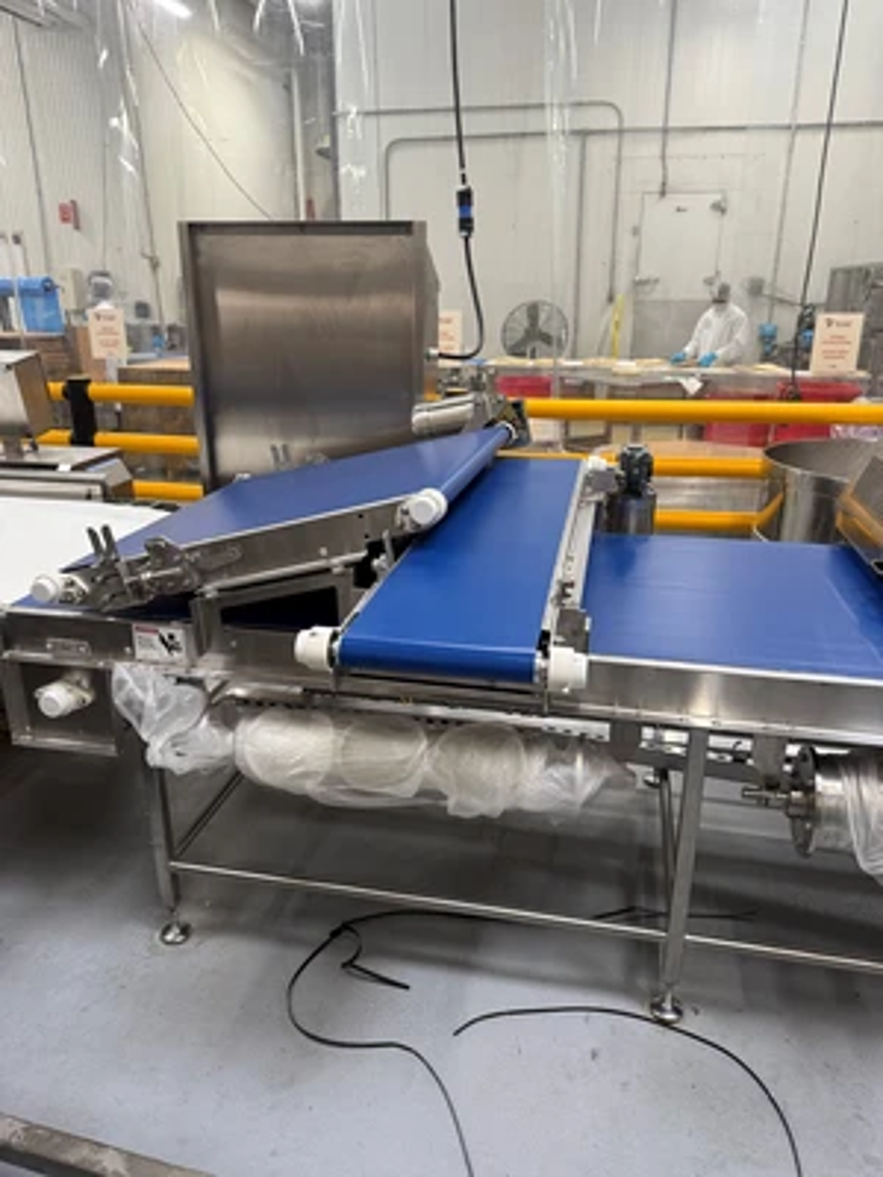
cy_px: 588
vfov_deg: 71.6
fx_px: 816
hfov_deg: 56.8
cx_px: 442
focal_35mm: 24
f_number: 1.78
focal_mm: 6.76
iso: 200
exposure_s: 1/121
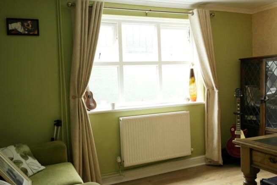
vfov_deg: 36.9
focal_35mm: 36
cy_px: 92
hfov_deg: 53.1
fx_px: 277
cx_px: 138
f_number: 6.3
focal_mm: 24
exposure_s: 1/10
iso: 400
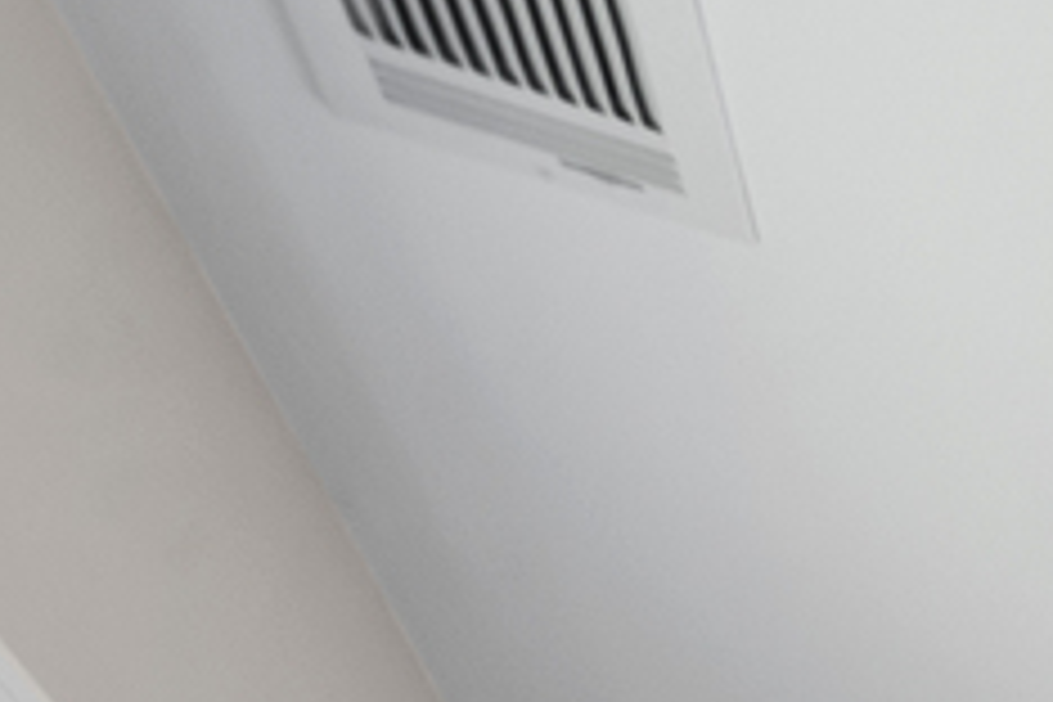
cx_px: 2639
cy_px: 2115
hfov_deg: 14.2
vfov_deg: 10.9
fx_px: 2428
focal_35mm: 83
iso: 400
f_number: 8
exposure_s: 1/5
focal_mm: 12
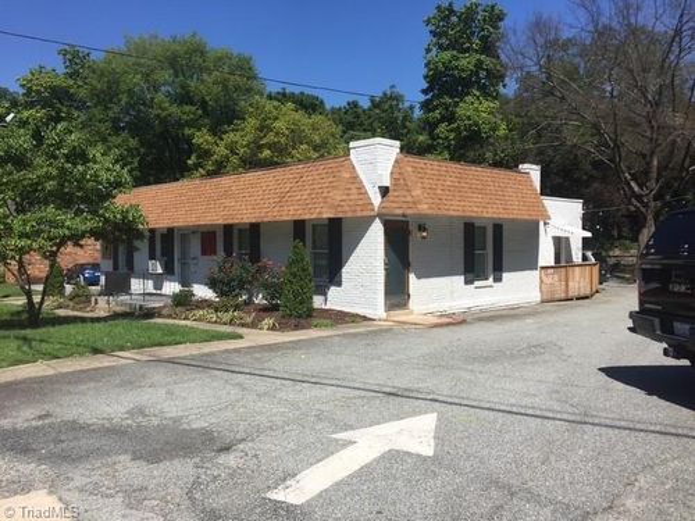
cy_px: 260
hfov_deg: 61.7
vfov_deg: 48.2
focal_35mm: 29
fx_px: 582
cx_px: 348
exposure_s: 1/2083
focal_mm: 4.15
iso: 32
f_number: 2.2
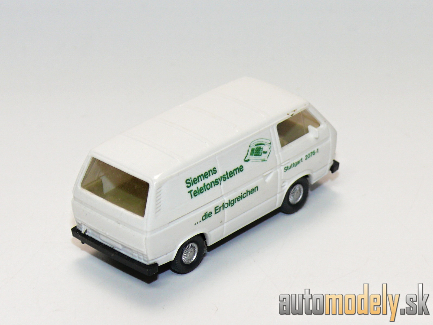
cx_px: 216
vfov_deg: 11.0
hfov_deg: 14.6
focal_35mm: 135
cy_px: 162
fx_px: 1689
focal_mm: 16.1
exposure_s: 1/30
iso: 100
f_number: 4
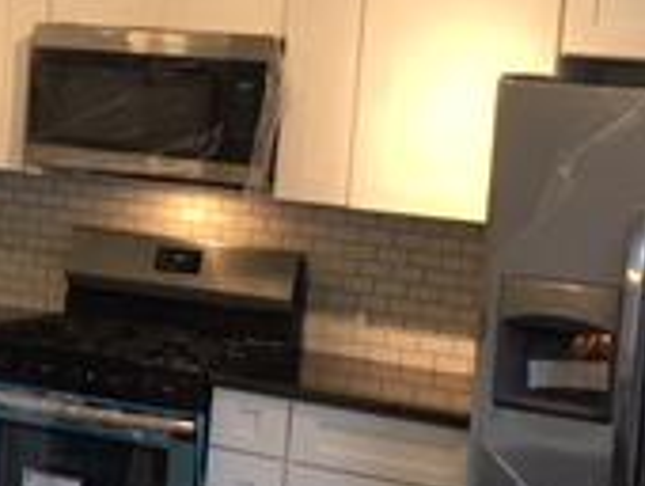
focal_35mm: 109
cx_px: -140
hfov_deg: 17.2
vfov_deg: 13.6
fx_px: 2034
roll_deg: -3.1
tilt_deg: -3.5
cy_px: 148
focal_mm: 4.15
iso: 64
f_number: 2.2
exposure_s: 1/30
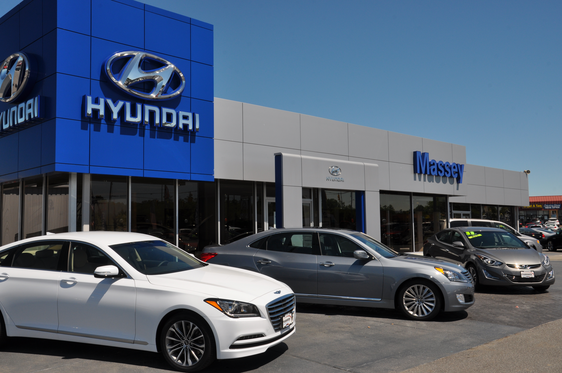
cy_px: 186
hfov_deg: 53.2
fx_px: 561
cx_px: 281
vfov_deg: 36.8
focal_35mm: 36
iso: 200
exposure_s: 1/200
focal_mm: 24
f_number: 16
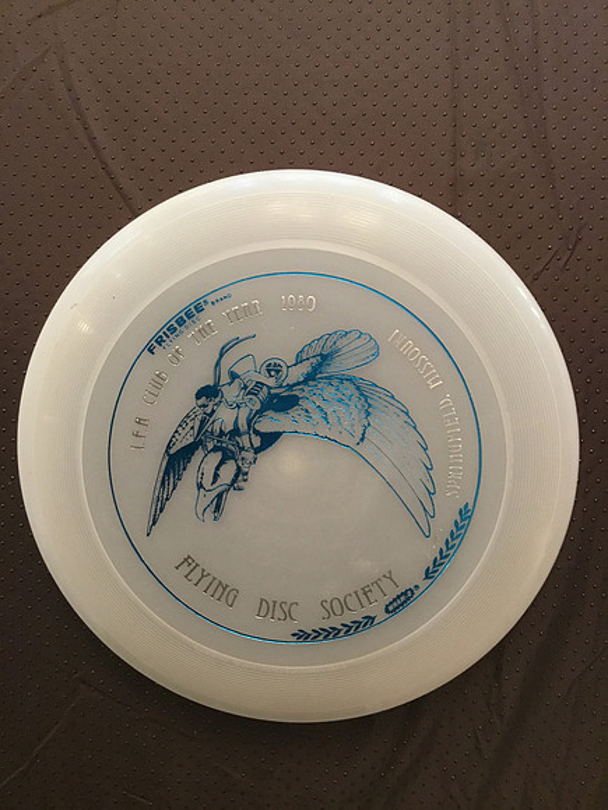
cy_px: 405
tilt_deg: -80.4
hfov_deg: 45.4
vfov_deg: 58.4
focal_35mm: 31
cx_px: 304
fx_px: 726
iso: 200
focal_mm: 3.3
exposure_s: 1/24
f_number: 2.4
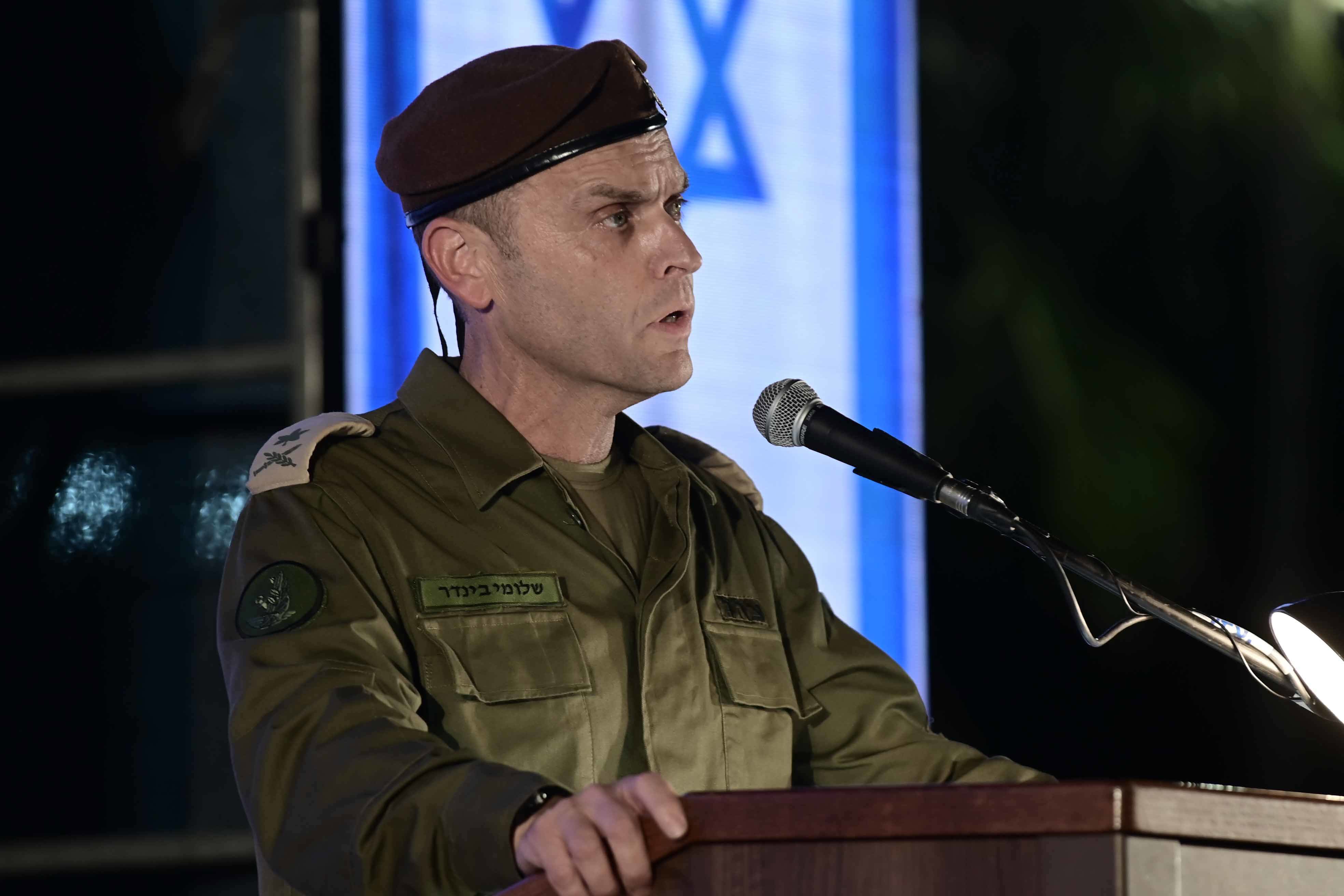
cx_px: 672
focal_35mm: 300
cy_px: 448
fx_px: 11199
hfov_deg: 6.9
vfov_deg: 4.6
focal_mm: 200
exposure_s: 1/250
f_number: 4
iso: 1250
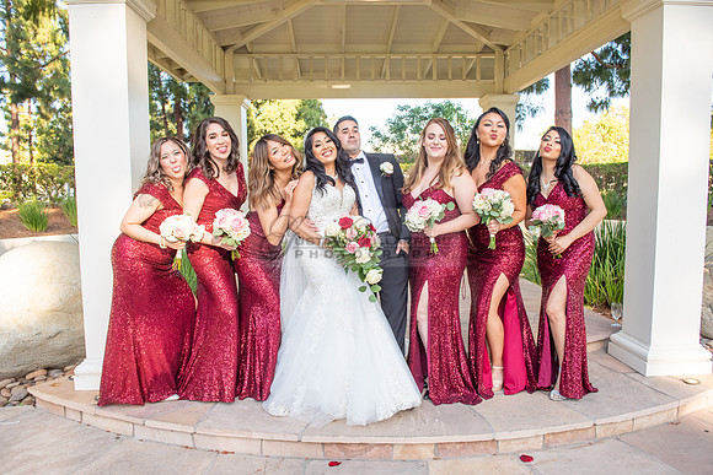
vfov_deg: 49.6
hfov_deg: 69.4
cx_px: 356
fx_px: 515
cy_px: 238
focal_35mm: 26
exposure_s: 1/160
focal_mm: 26
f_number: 5.6
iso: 200
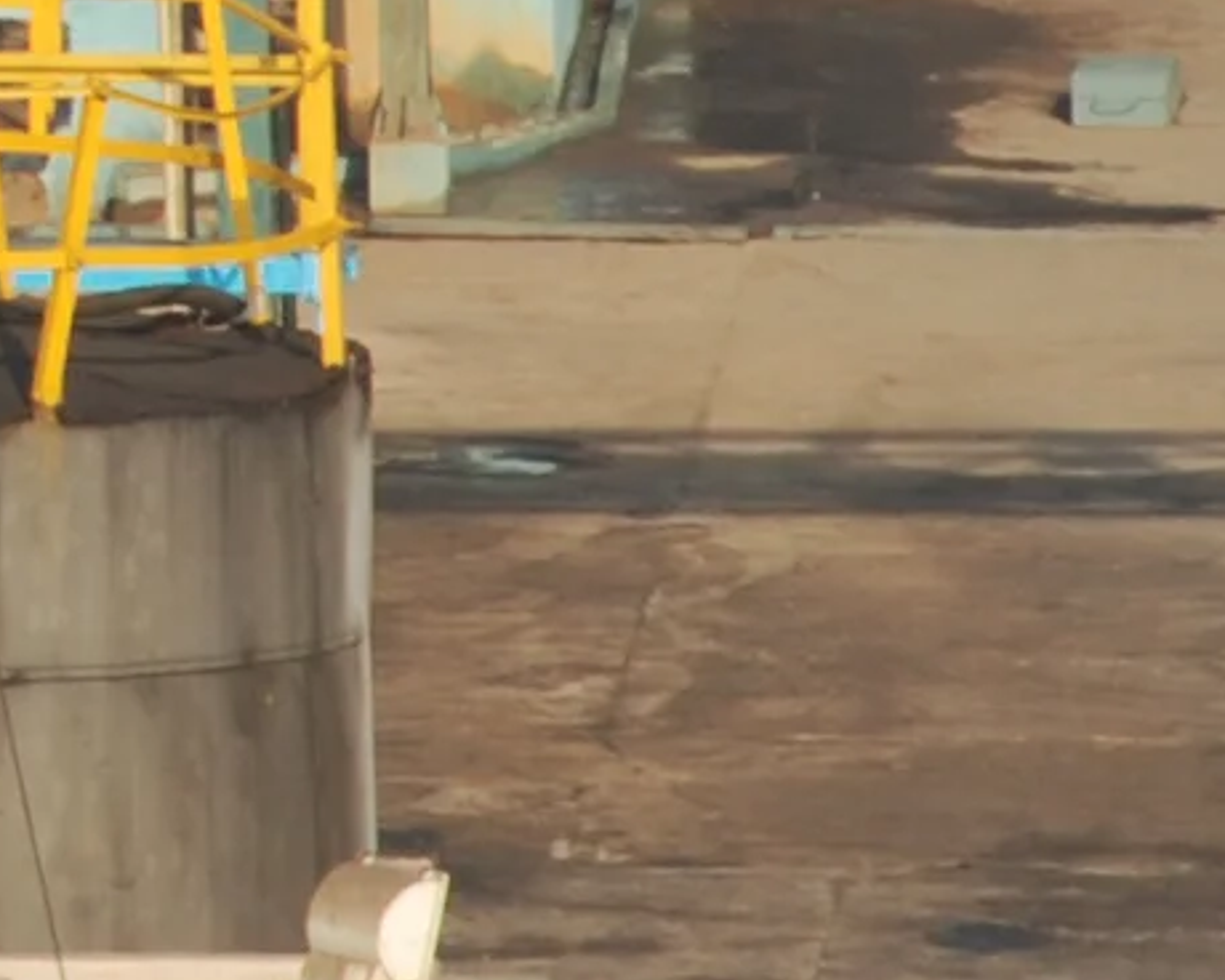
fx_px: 38684
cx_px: -3331
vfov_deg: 1.4
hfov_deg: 1.8
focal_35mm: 1067
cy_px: -1632
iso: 100
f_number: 14
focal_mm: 90
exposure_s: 1/40
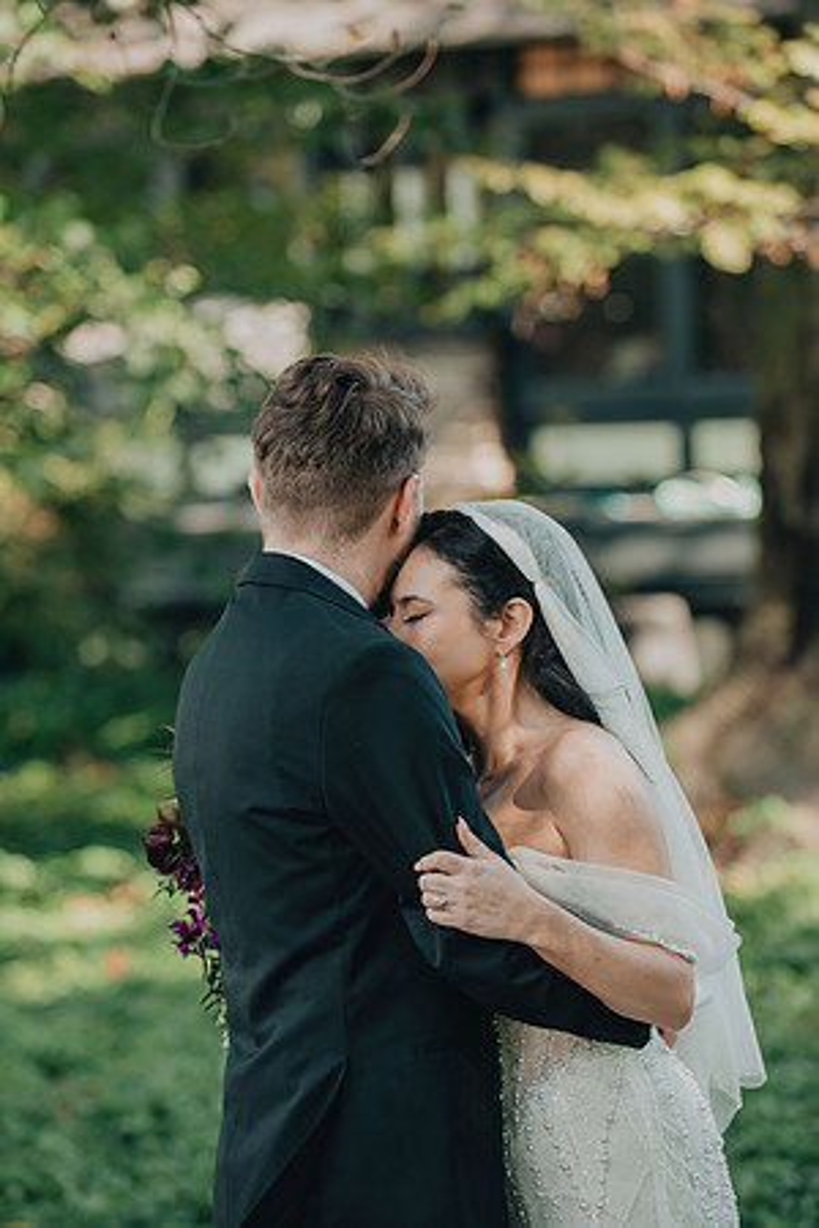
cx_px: 410
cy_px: 614
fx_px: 4607
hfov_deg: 10.2
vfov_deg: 15.2
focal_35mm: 135
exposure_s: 1/500
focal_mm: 135
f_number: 3.5
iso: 800
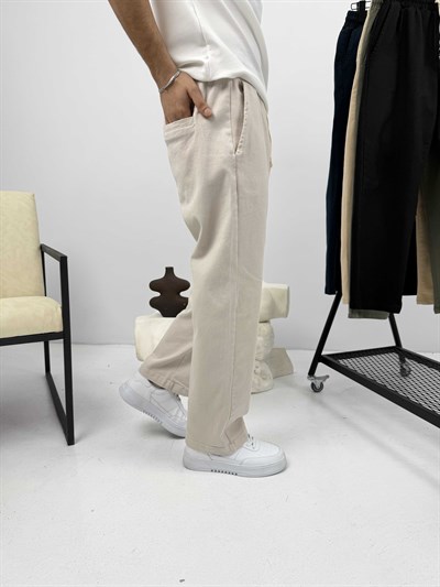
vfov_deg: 71.6
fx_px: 407
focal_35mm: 24
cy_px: 294
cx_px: 220
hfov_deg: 56.8
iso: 64
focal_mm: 6.76
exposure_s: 1/118
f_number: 1.78
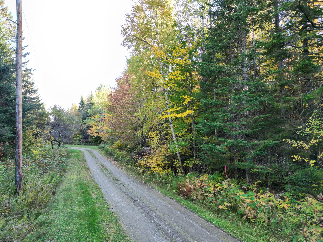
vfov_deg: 56.8
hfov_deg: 71.6
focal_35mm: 24
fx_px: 224
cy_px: 121
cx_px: 162
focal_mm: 6.72
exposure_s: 1/320
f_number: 1.7
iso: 110
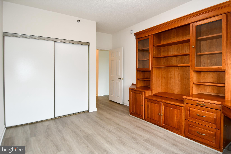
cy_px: 77
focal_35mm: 18
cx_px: 116
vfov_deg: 67.4
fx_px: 115
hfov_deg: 90.0
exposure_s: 1/60
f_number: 4
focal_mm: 12
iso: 220
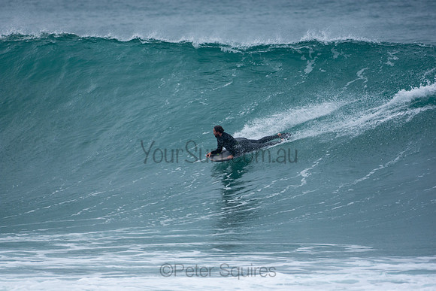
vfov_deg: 1.8
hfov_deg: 2.7
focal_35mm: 750
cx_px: 218
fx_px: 9085
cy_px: 146
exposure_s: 1/1250
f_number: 5.6
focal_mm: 500
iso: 320
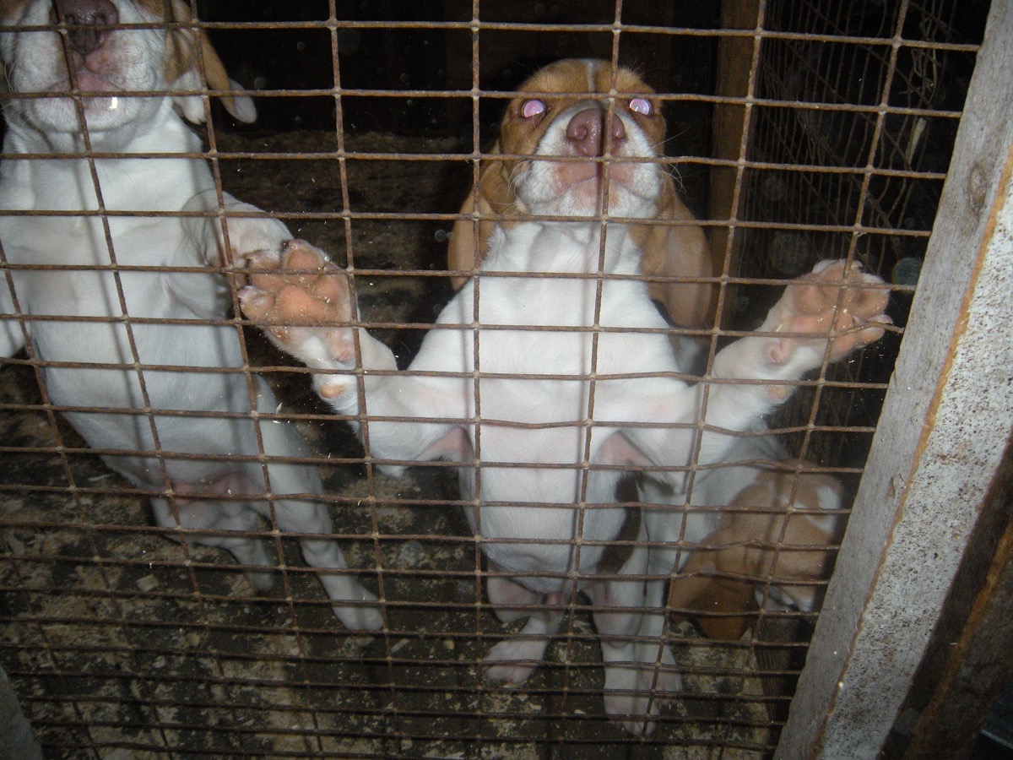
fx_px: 1024
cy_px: 380
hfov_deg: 52.6
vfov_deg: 40.7
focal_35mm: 35
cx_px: 506
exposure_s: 1/60
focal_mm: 5.9
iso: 200
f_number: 3.8
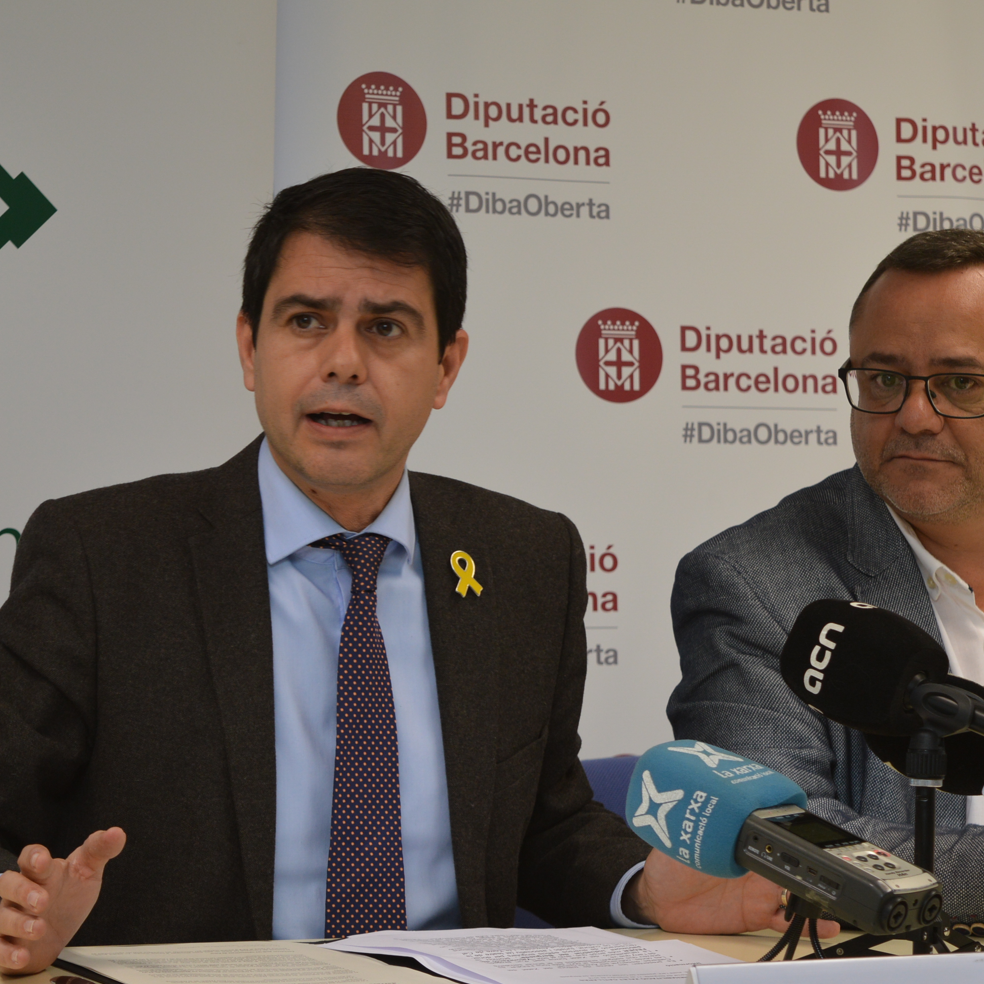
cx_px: 457
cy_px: 492
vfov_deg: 16.5
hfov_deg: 16.5
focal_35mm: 106
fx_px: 3397
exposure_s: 1/40
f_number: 5.6
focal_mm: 55
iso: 400
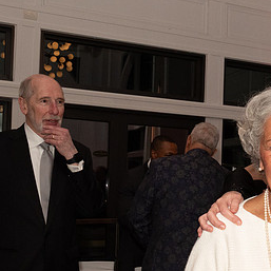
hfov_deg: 22.9
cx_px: 297
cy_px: 184
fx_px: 629
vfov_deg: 24.2
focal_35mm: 71
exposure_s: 1/80
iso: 2000
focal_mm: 25
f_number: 10
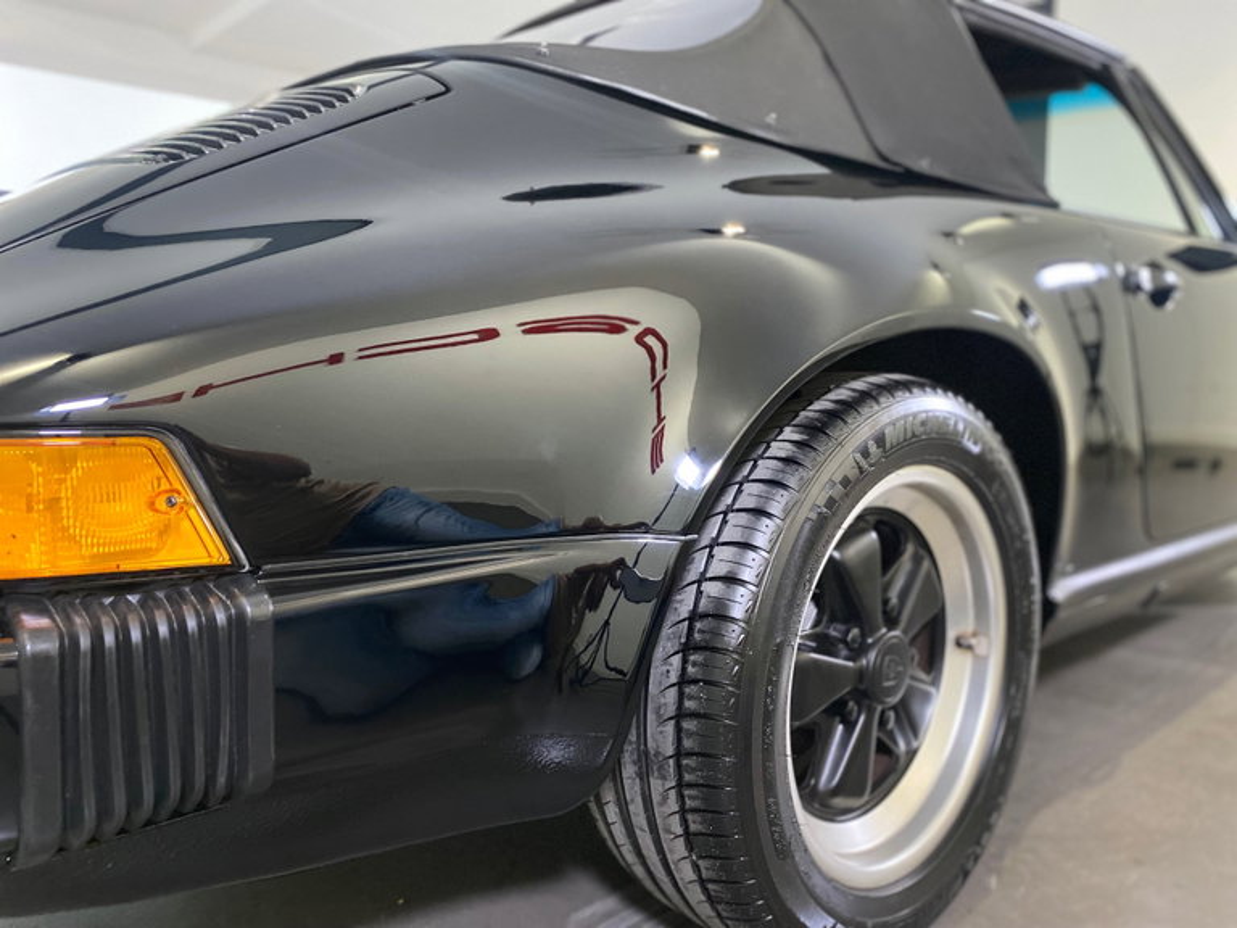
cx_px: 618
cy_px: 464
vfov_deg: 53.1
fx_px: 929
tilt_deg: -6.5
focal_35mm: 26
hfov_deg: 67.3
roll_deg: +0.2
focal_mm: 4.25
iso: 800
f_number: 1.8
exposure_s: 1/30
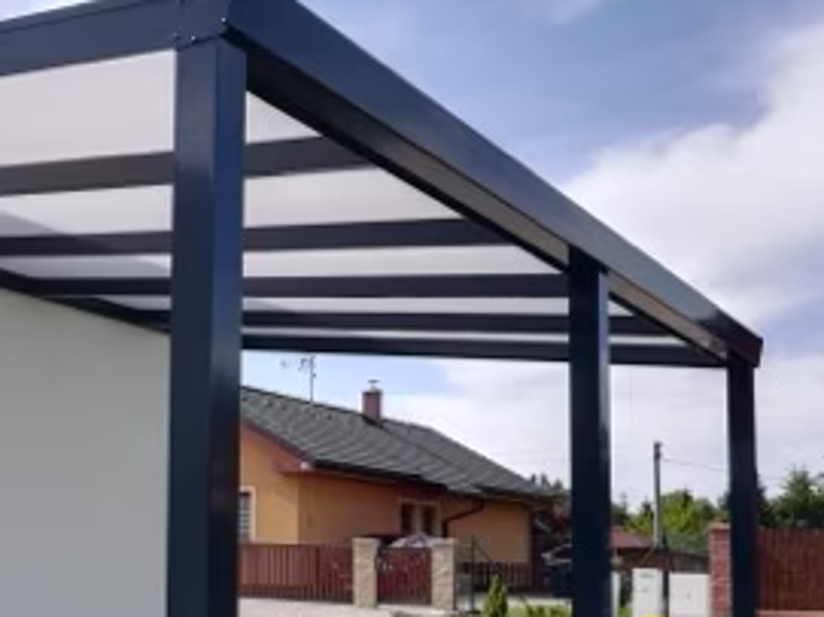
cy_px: 474
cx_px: 125
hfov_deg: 39.1
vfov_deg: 30.9
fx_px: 1095
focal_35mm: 46
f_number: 2.2
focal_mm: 3.83
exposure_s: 1/856
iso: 50
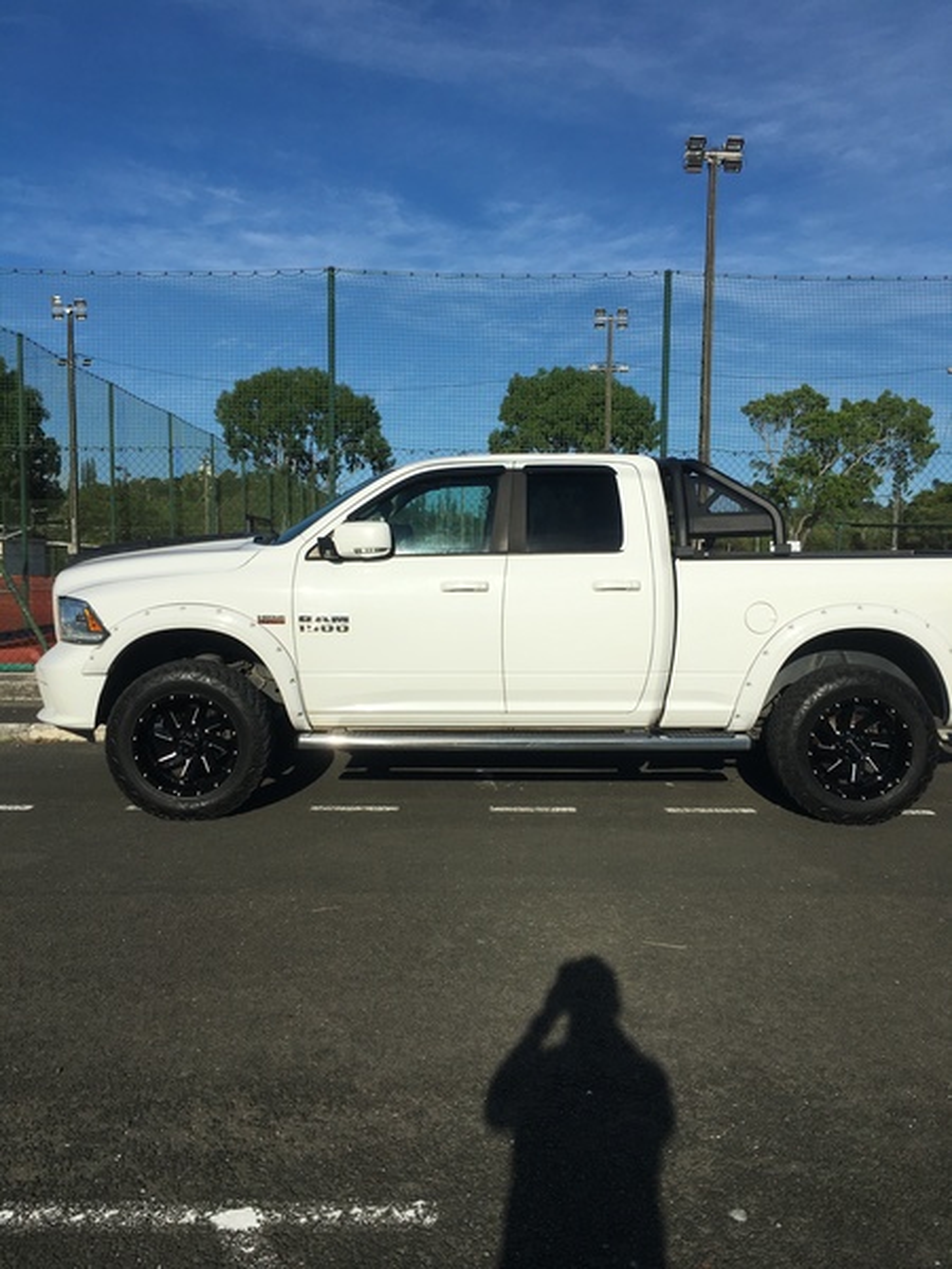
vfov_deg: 61.7
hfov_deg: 48.2
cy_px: 634
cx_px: 476
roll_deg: -0.8
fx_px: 1063
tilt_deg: -3.0
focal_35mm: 29
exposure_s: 1/3344
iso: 25
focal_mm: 4.15
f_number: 2.2
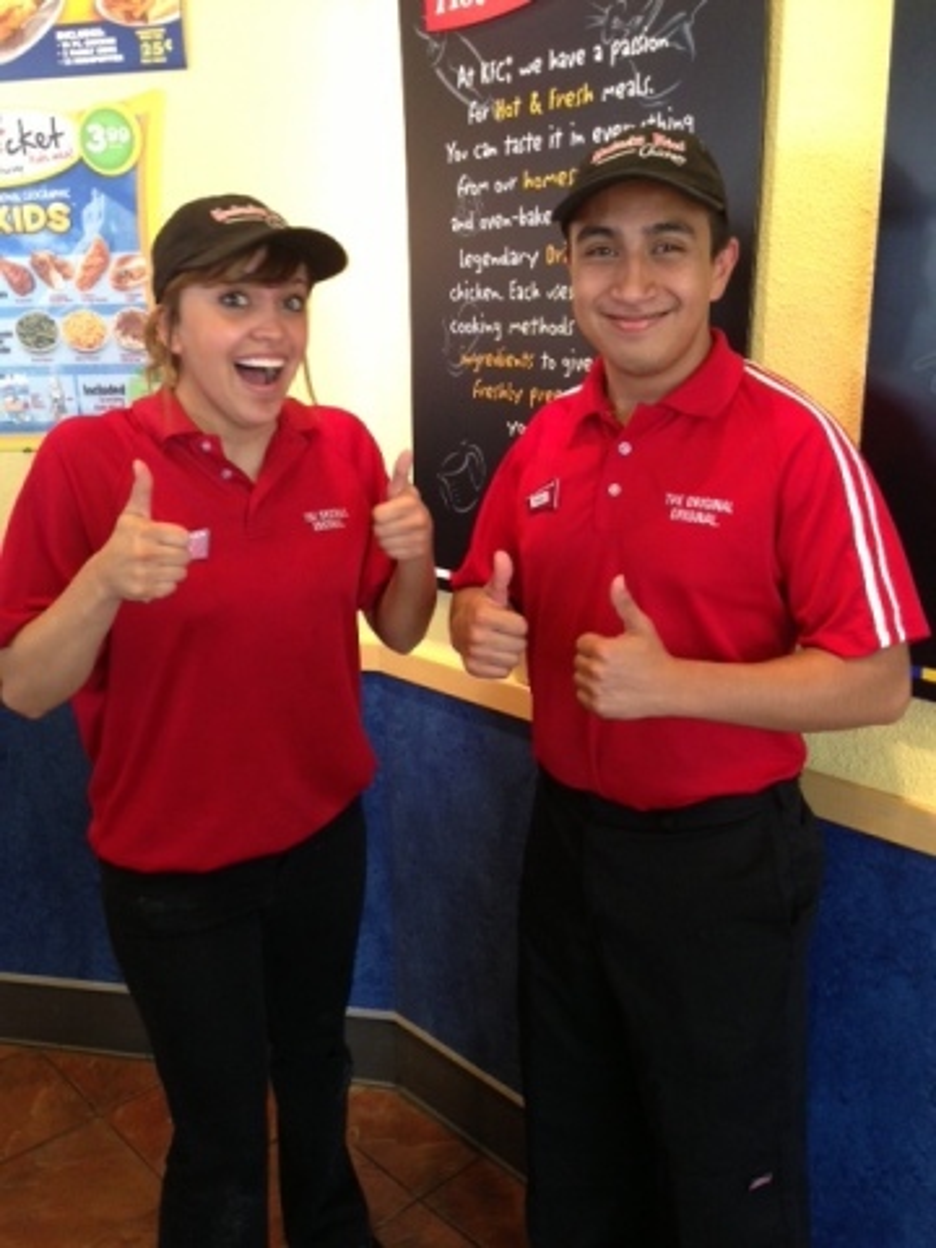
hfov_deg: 42.9
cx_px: 468
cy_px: 624
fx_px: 1190
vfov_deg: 55.4
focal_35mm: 33
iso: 160
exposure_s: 1/20
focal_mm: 4.13
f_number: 2.4
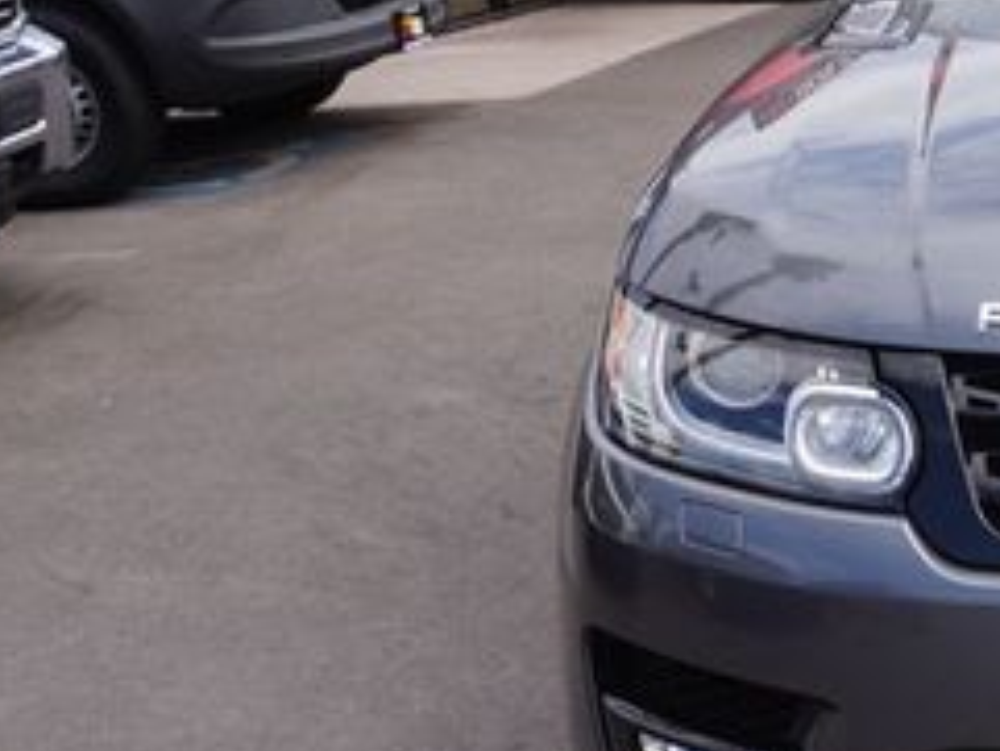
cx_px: 1278
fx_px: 2320
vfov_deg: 18.4
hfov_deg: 22.0
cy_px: 369
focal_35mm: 80
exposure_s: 1/80
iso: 100
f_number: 11
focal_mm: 21
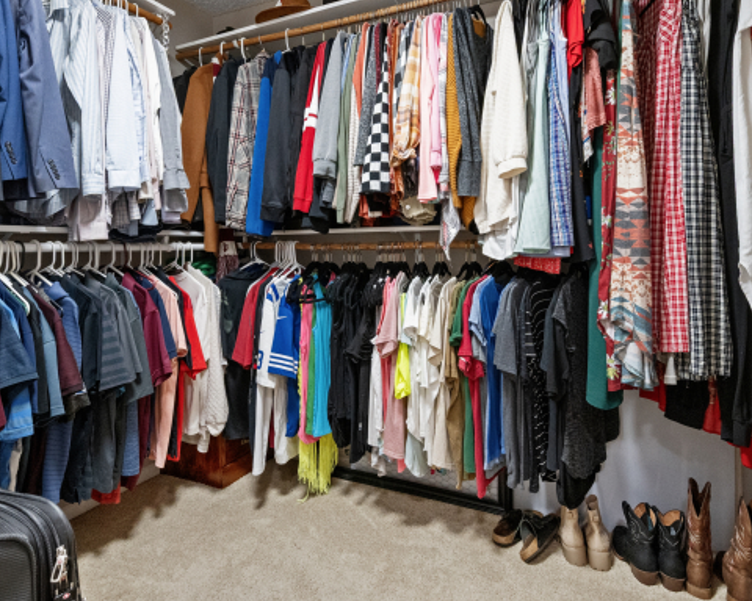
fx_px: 490
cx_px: 362
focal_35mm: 22
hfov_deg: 75.0
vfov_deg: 62.7
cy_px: 249
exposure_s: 1/15
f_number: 9
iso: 18000
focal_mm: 15
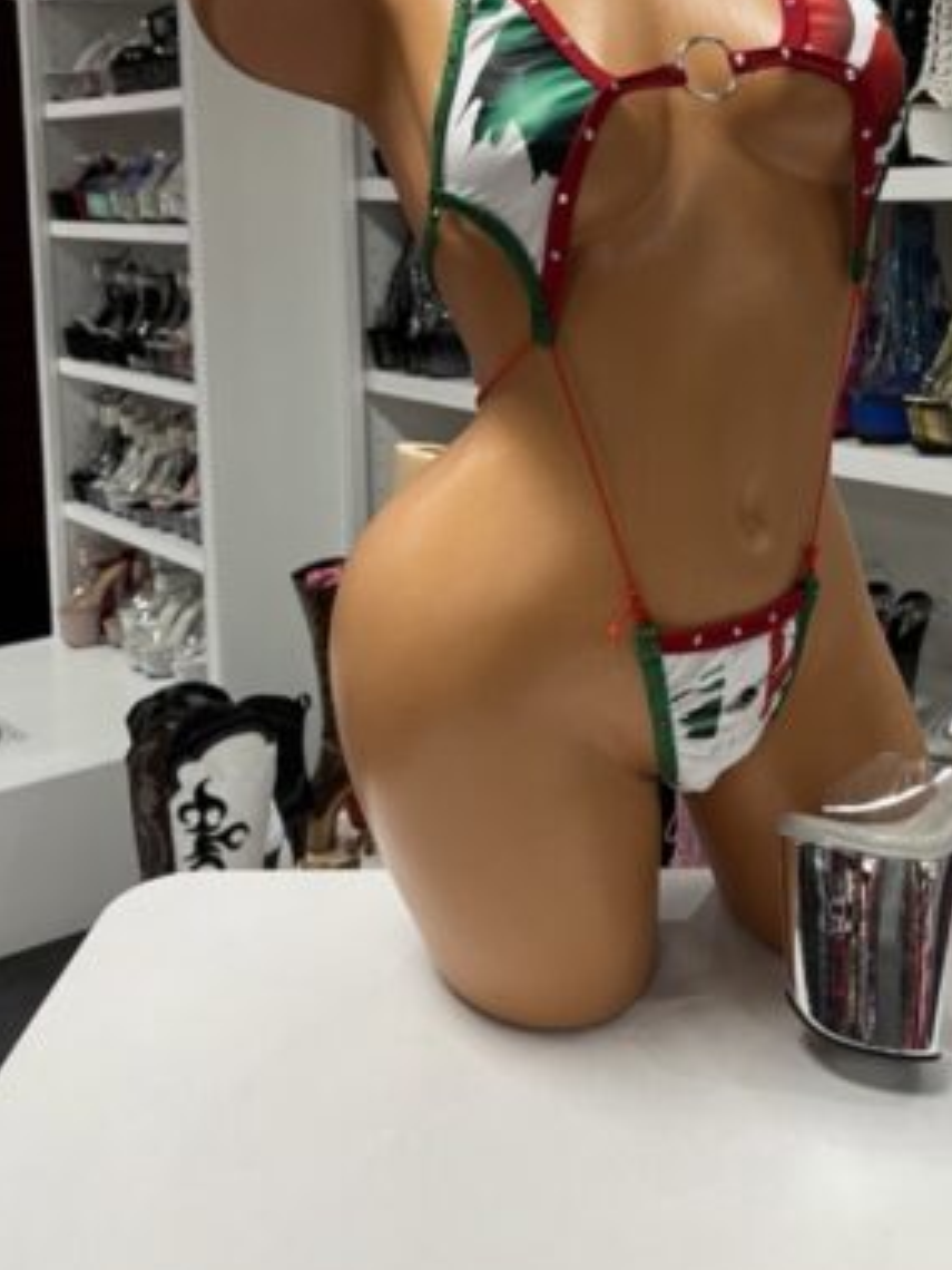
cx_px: 691
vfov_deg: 44.5
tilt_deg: -5.6
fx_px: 1503
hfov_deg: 34.5
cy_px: 341
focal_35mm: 41
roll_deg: +0.7
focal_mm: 5.1
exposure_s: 1/60
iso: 100
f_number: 1.6
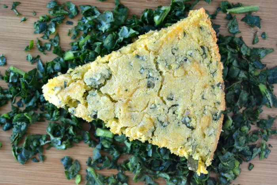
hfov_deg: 24.6
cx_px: 138
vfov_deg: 16.6
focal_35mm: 82
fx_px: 635
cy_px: 92
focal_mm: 55
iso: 3200
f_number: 5.6
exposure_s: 1/500
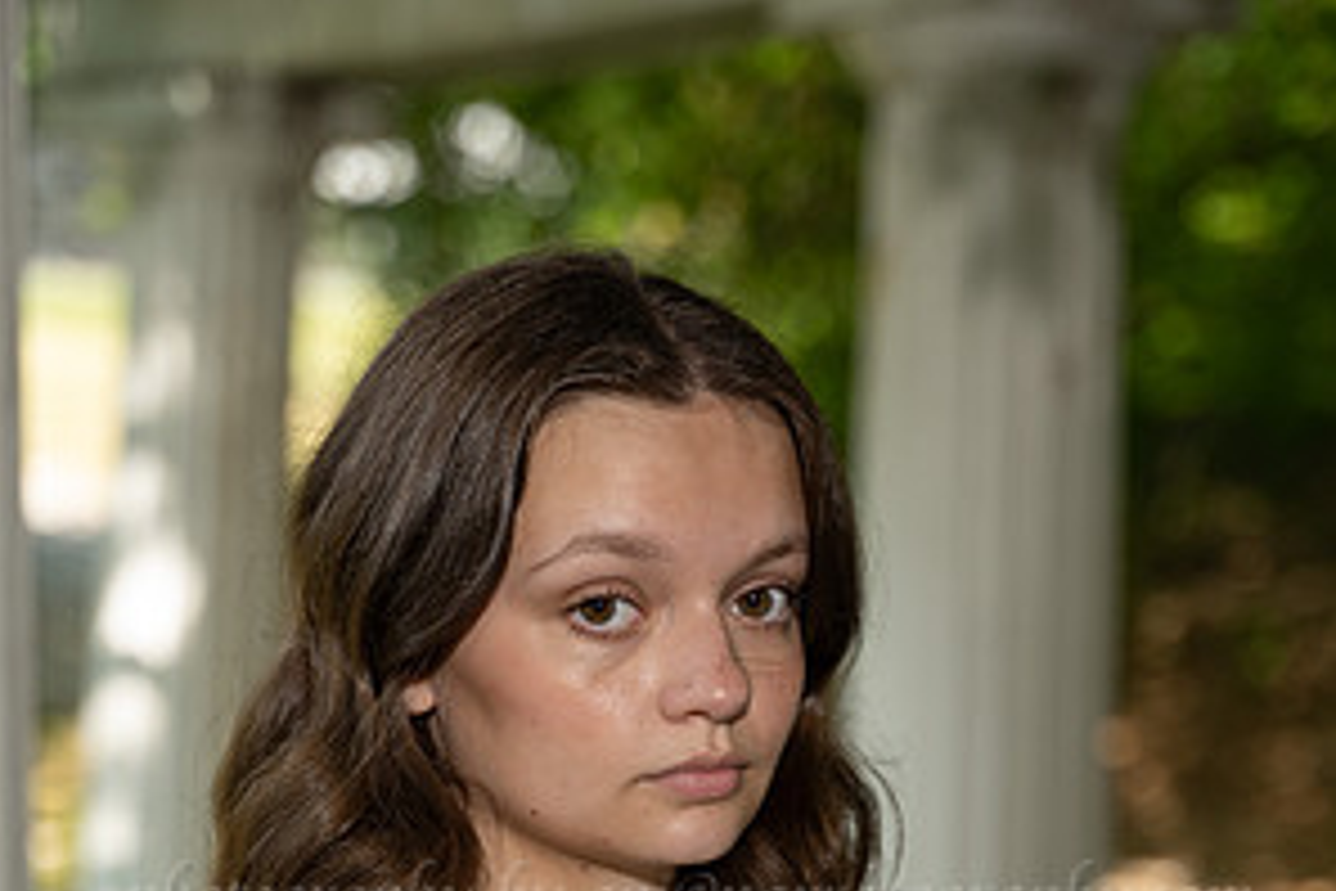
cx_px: 666
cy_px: 936
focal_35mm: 91
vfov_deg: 14.7
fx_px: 3377
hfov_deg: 22.4
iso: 200
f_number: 2.8
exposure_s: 1/500
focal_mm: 60
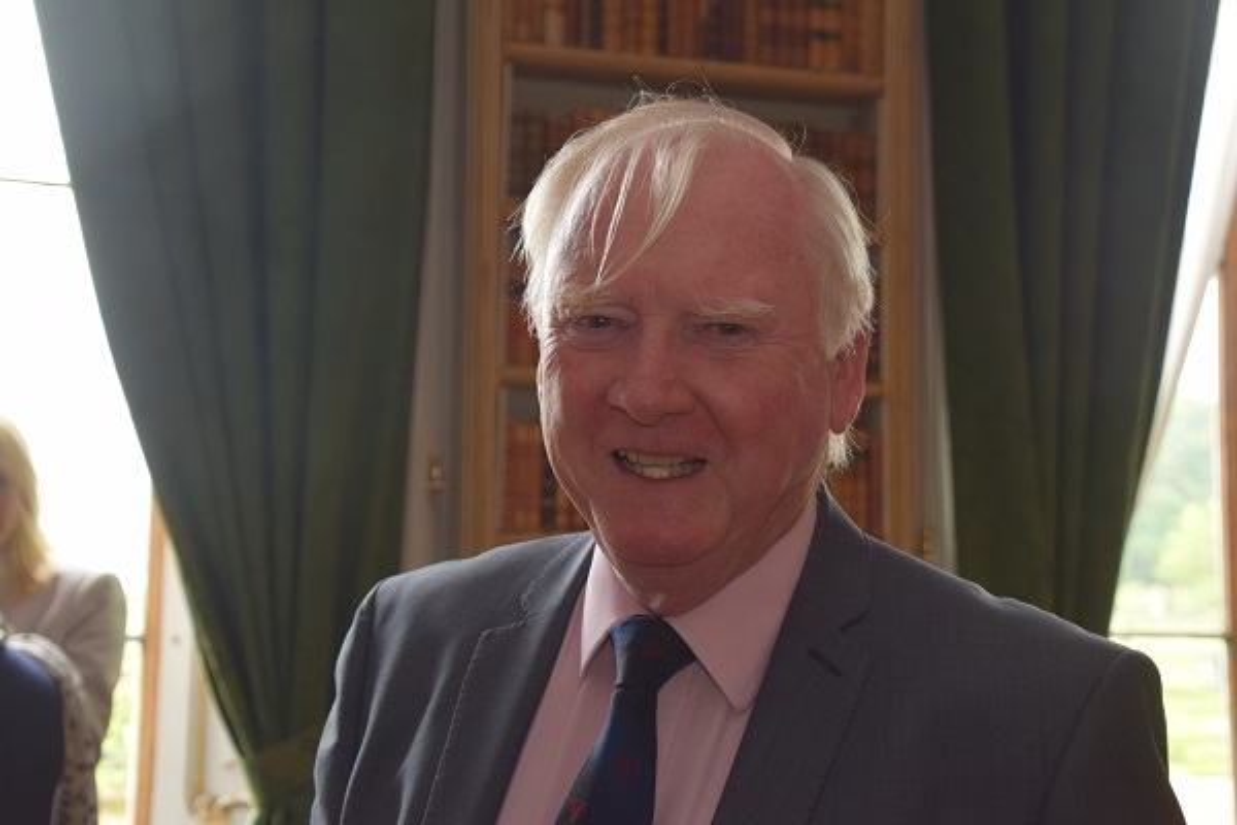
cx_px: 618
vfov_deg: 28.1
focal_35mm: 48
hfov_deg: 41.1
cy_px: 412
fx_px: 1649
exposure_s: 1/60
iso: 400
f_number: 4
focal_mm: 32
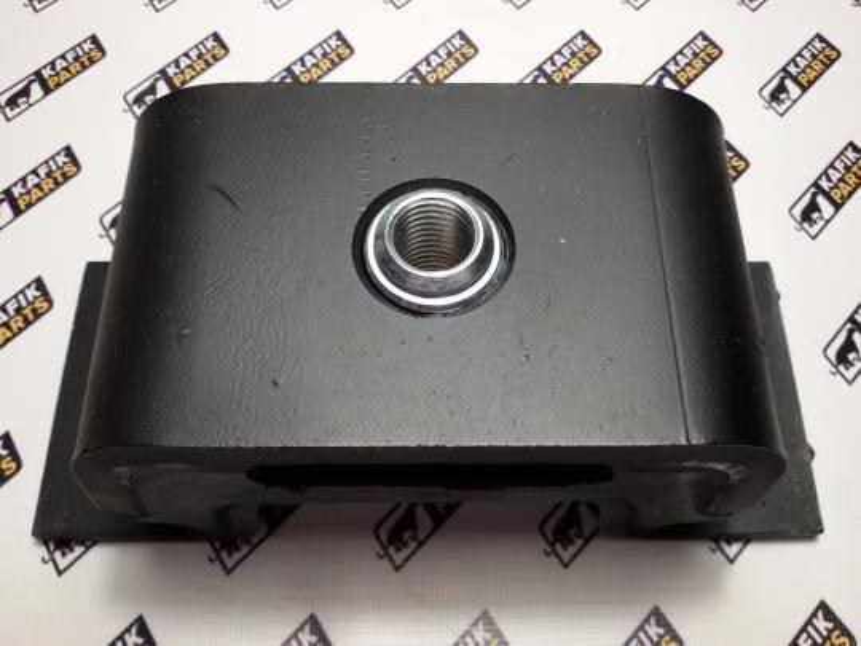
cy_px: 323
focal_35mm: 31
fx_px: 771
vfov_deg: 45.4
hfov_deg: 58.4
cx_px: 430
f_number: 2.4
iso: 64
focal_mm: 2.93
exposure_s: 1/33
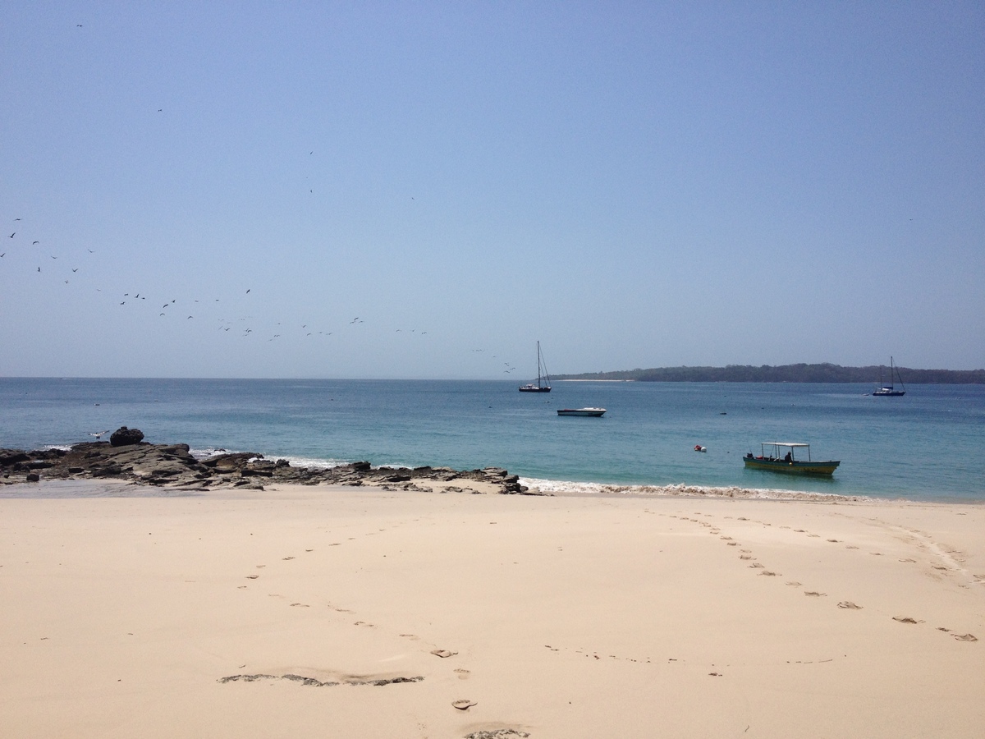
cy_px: 370
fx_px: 996
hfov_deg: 52.6
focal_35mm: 35
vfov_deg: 40.7
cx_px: 492
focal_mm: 4.28
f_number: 2.4
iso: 50
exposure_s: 1/5025
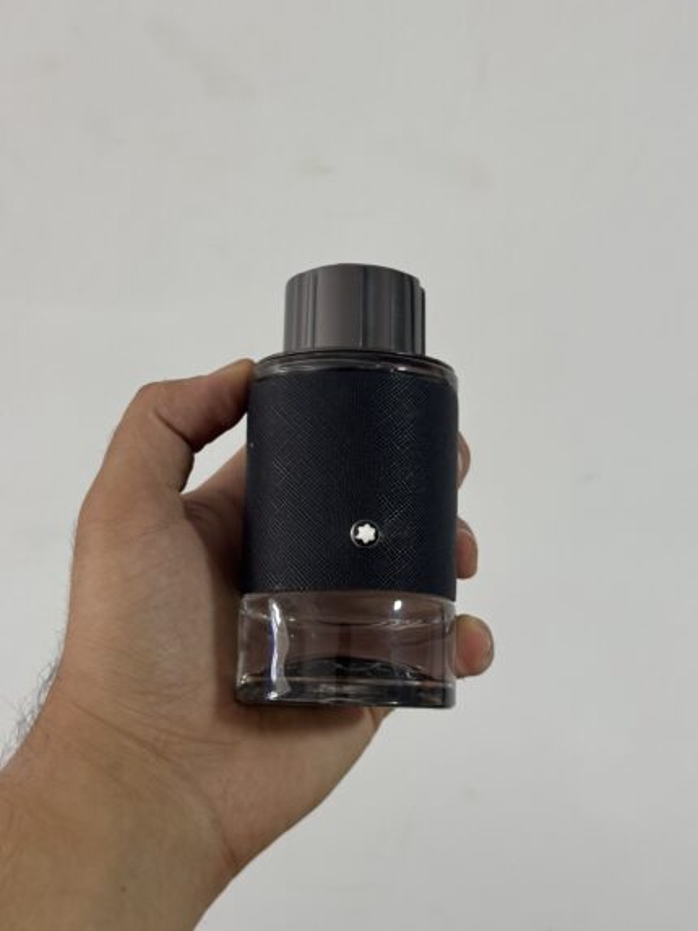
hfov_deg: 30.3
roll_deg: -1.2
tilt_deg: -21.2
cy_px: 466
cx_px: 349
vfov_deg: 39.6
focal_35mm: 48
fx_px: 1290
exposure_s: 1/50
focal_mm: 6.76
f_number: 1.78
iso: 80
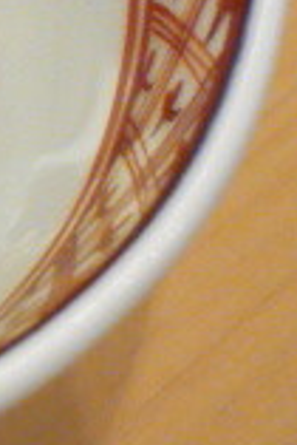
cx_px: -470
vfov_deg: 14.2
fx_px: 1729
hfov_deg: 8.7
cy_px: -99
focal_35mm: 140
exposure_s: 1/25
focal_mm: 5.5
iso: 400
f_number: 2.8
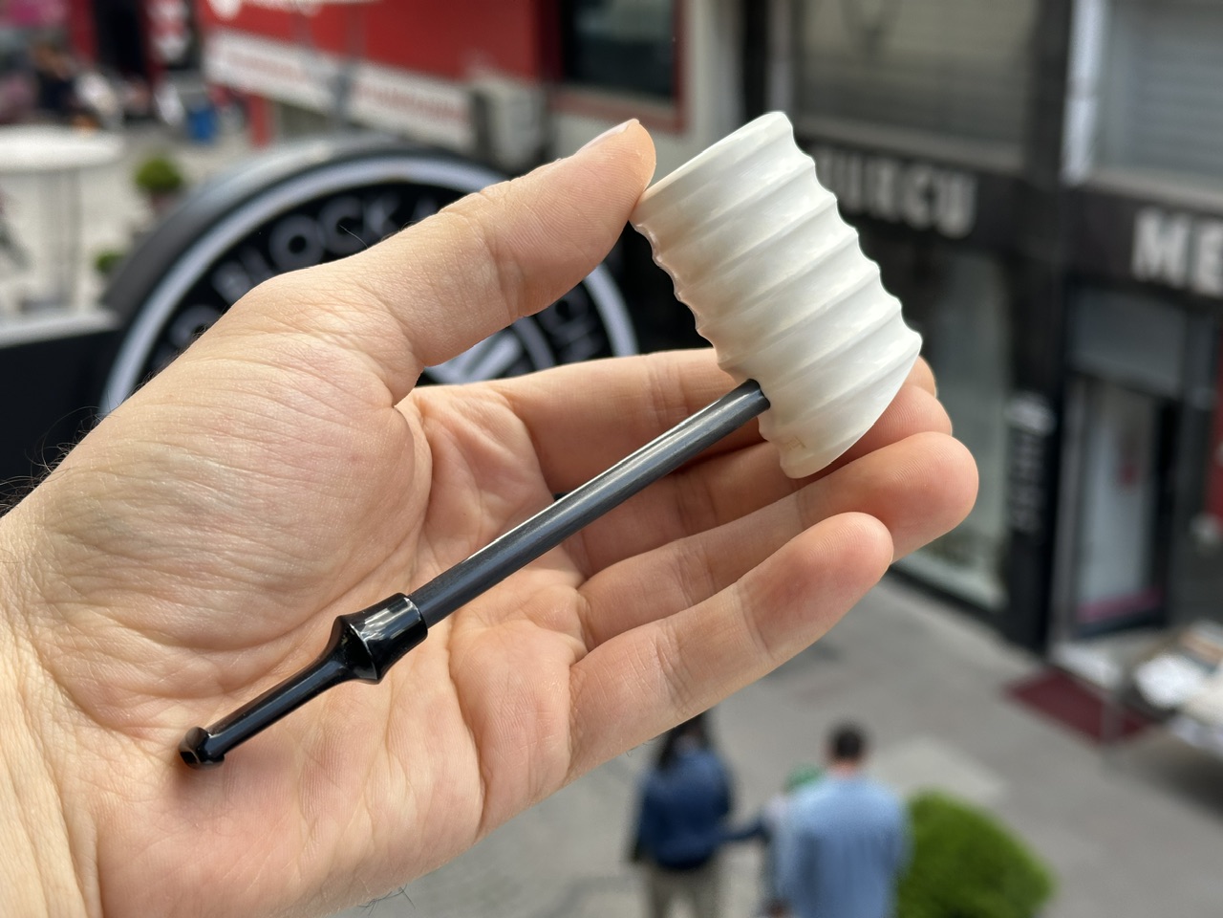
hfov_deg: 39.7
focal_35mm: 48
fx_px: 1696
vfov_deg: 30.3
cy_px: 459
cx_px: 612
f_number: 1.78
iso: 64
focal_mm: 6.86
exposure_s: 1/541
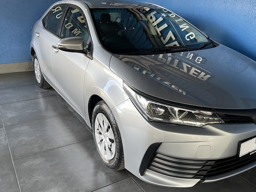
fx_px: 244
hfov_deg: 54.8
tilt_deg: -20.4
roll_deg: -0.7
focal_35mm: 33
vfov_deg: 42.9
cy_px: 95
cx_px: 157
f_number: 1.6
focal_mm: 5.1
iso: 80
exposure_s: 1/50
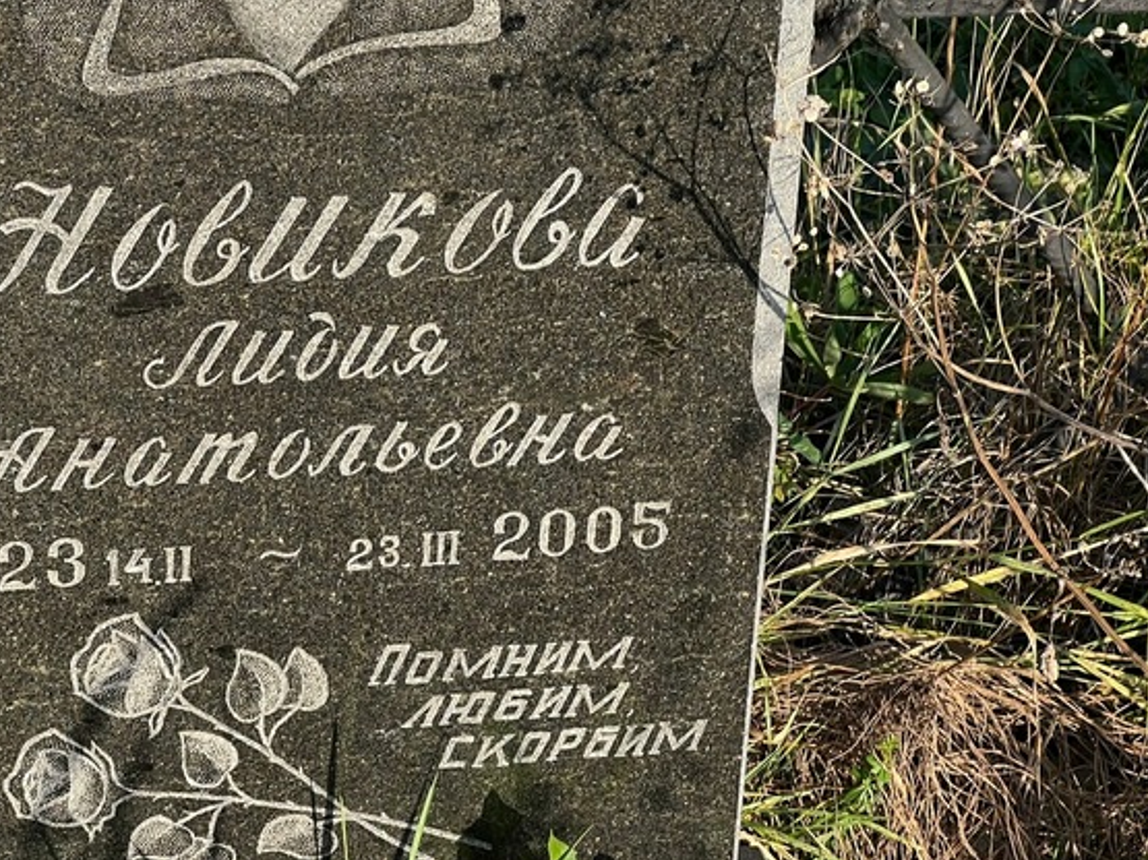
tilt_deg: -29.7
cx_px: 372
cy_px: 385
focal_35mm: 111
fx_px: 3680
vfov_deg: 13.3
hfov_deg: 17.7
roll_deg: -3.7
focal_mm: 9
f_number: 2.8
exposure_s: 1/309
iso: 32
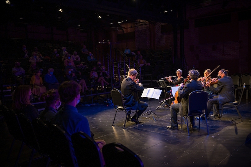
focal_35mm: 32
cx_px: 126
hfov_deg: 58.7
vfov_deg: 41.1
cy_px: 84
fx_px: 223
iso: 1000
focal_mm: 32
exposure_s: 1/160
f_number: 2.8
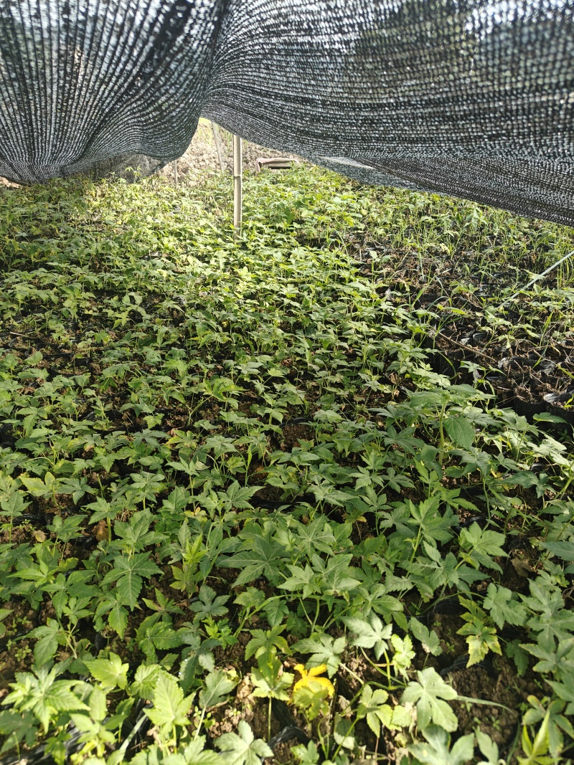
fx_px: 531
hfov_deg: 56.8
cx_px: 287
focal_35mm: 24
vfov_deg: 71.6
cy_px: 382
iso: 50
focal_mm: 5.59
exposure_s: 1/405
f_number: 1.8
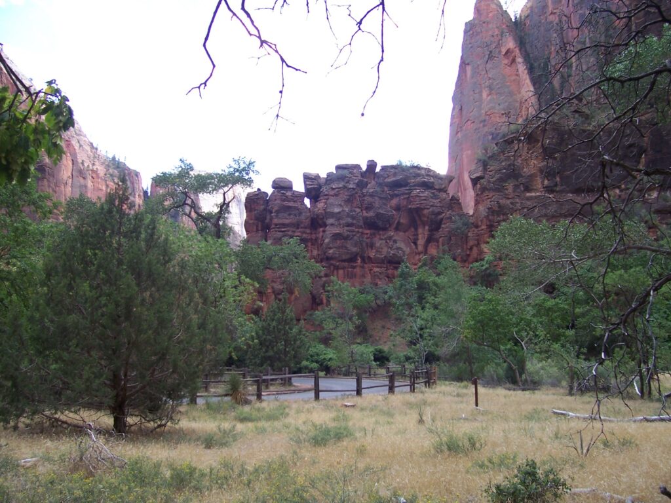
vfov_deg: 41.8
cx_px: 336
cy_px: 252
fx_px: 659
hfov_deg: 54.0
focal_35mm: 34
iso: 80
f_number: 2.7
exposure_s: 1/125
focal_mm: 5.6
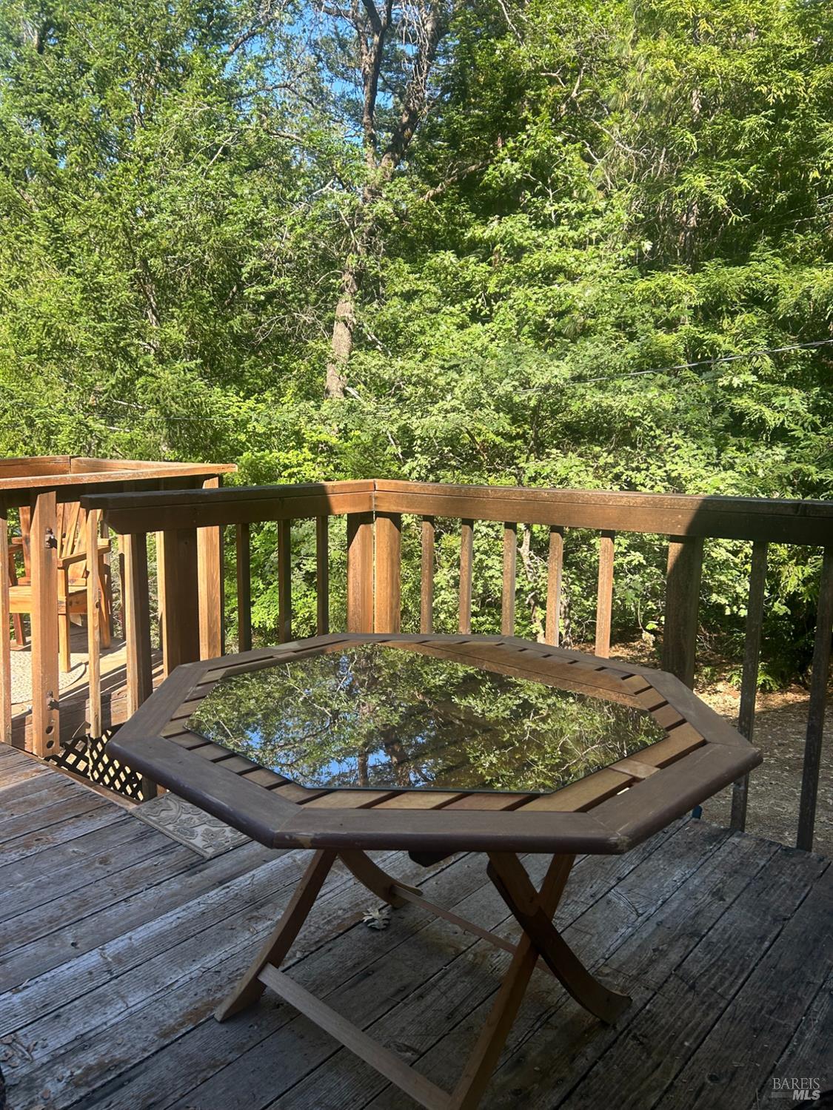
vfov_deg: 67.3
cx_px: 416
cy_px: 555
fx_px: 834
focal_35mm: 26
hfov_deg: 53.1
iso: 50
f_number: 1.5
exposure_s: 1/581
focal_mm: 5.7
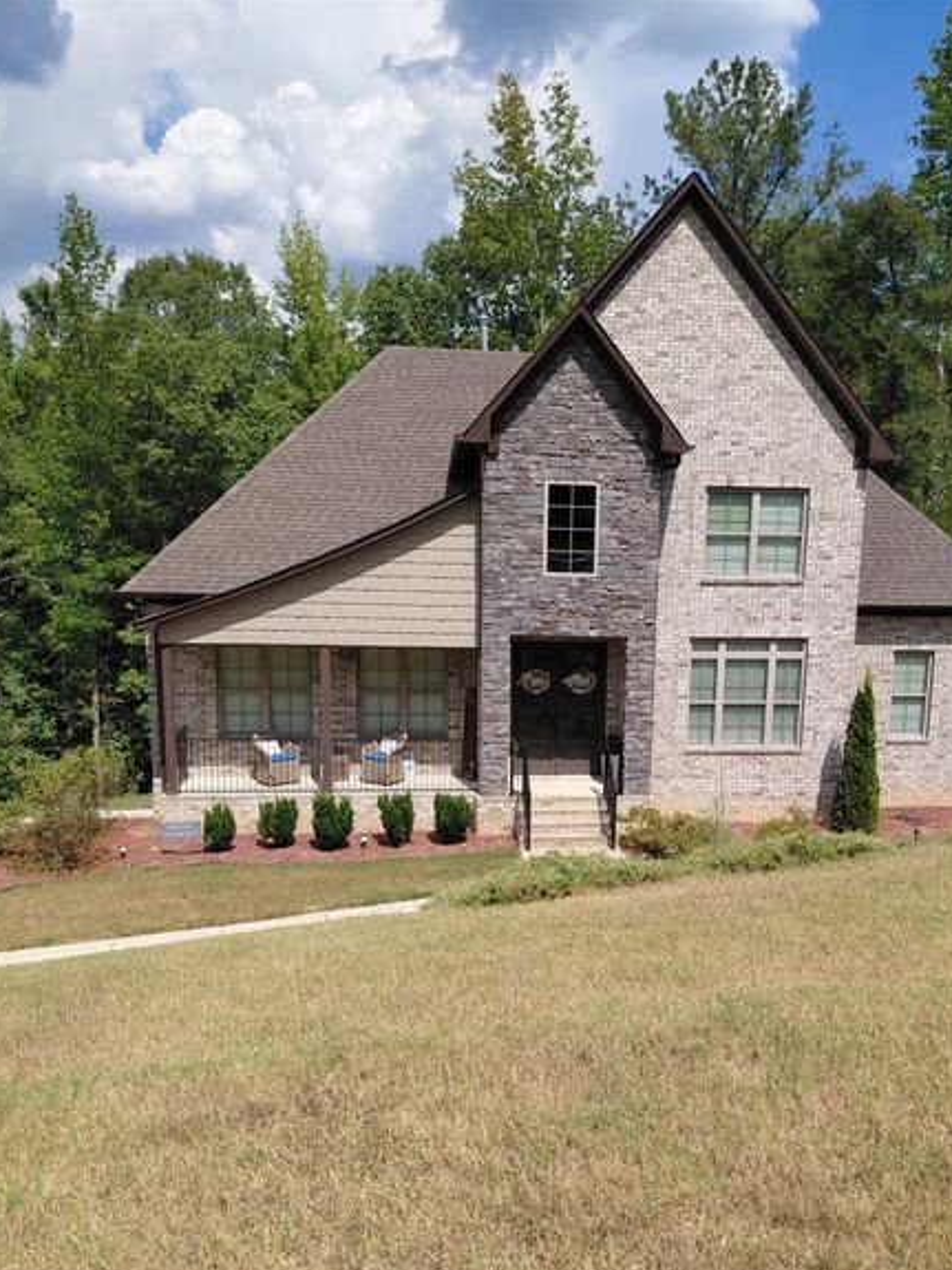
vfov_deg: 61.3
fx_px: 1064
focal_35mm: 29
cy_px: 734
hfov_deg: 48.1
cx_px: 541
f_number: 1.8
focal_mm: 4.69
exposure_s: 1/3060
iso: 50
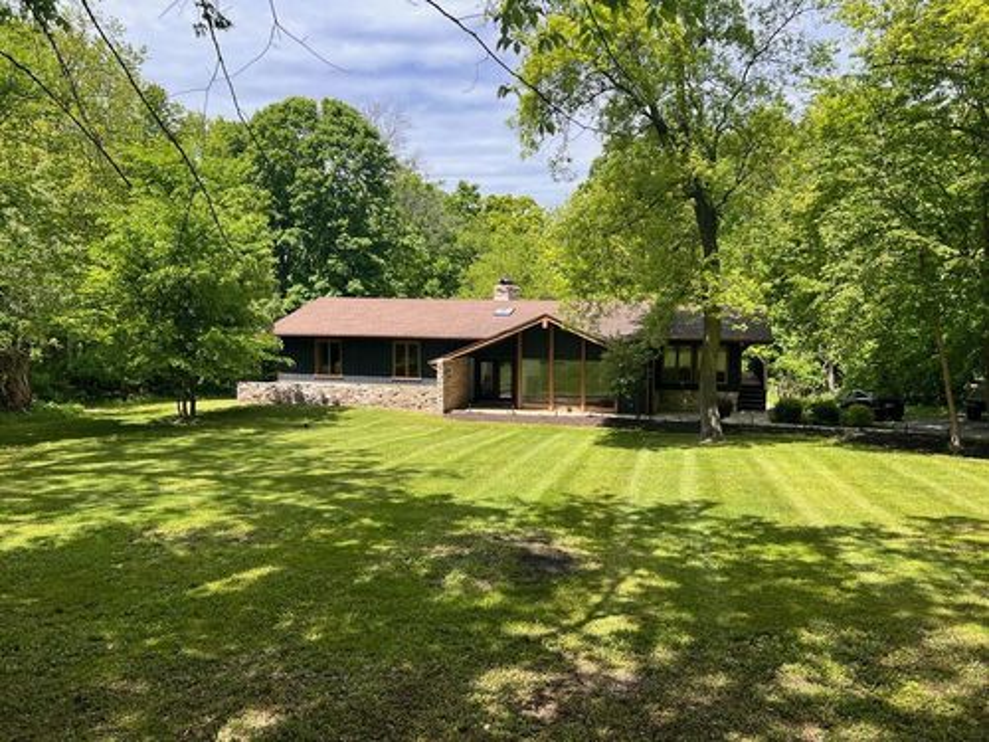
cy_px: 371
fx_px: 743
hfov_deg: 67.3
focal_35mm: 26
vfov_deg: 53.1
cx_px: 494
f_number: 1.5
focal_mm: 5.7
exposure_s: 1/1808
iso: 50
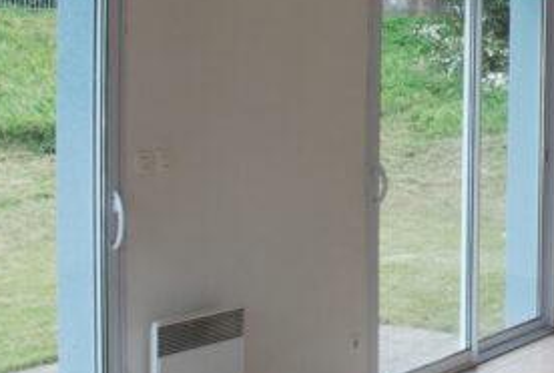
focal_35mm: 75
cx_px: 618
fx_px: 1158
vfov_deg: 18.2
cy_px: 86
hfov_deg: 24.9
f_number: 5
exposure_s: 1/100
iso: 200
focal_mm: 18
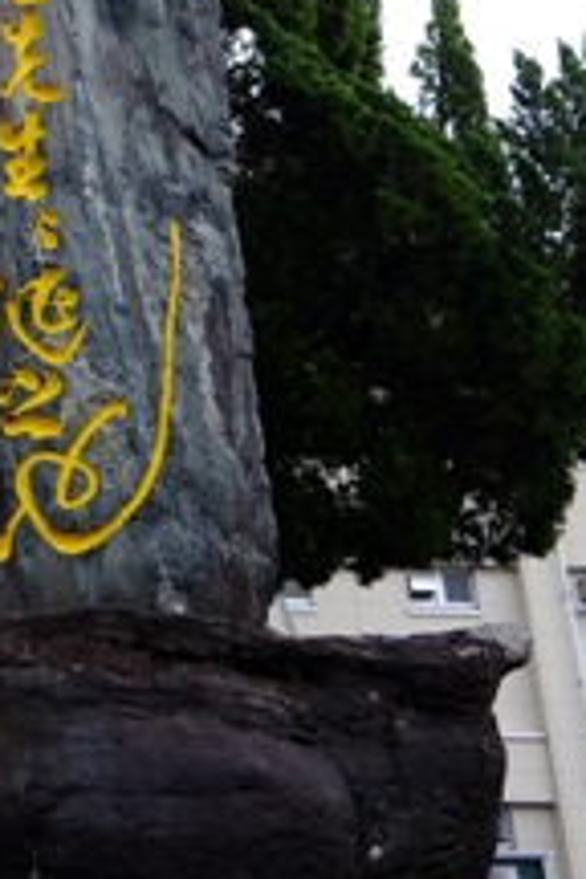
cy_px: 69
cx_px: 14
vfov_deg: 33.5
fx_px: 1367
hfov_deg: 23.3
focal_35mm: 56
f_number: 2.8
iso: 400
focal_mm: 18
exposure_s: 1/200
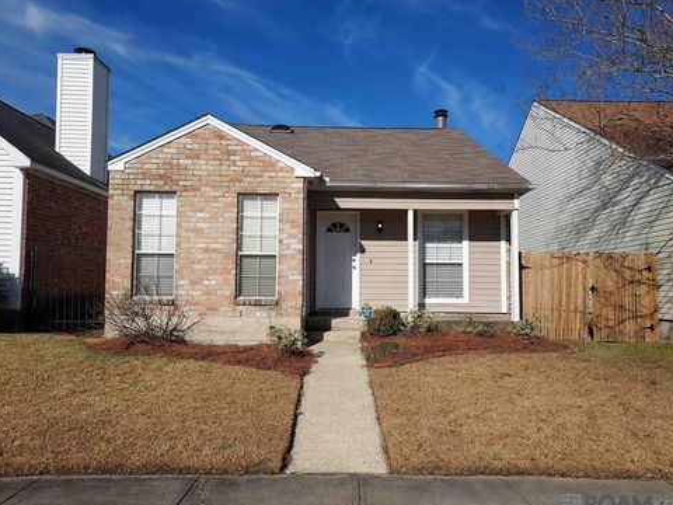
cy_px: 250
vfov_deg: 54.9
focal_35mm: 25
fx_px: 486
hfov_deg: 69.4
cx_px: 344
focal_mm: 4.6
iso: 40
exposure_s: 1/2108
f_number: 1.8
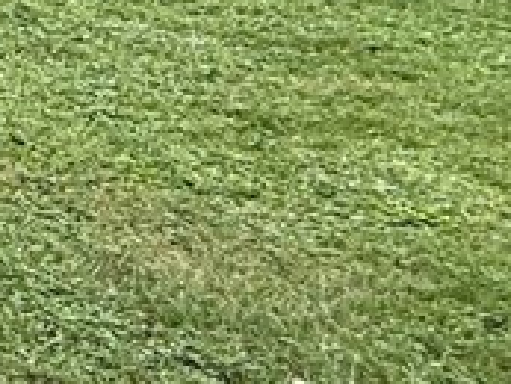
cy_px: -89
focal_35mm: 83
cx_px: -978
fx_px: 1226
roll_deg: -1.0
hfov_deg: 12.0
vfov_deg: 16.9
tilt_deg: -11.0
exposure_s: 1/672
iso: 50
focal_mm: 2.22
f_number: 2.2
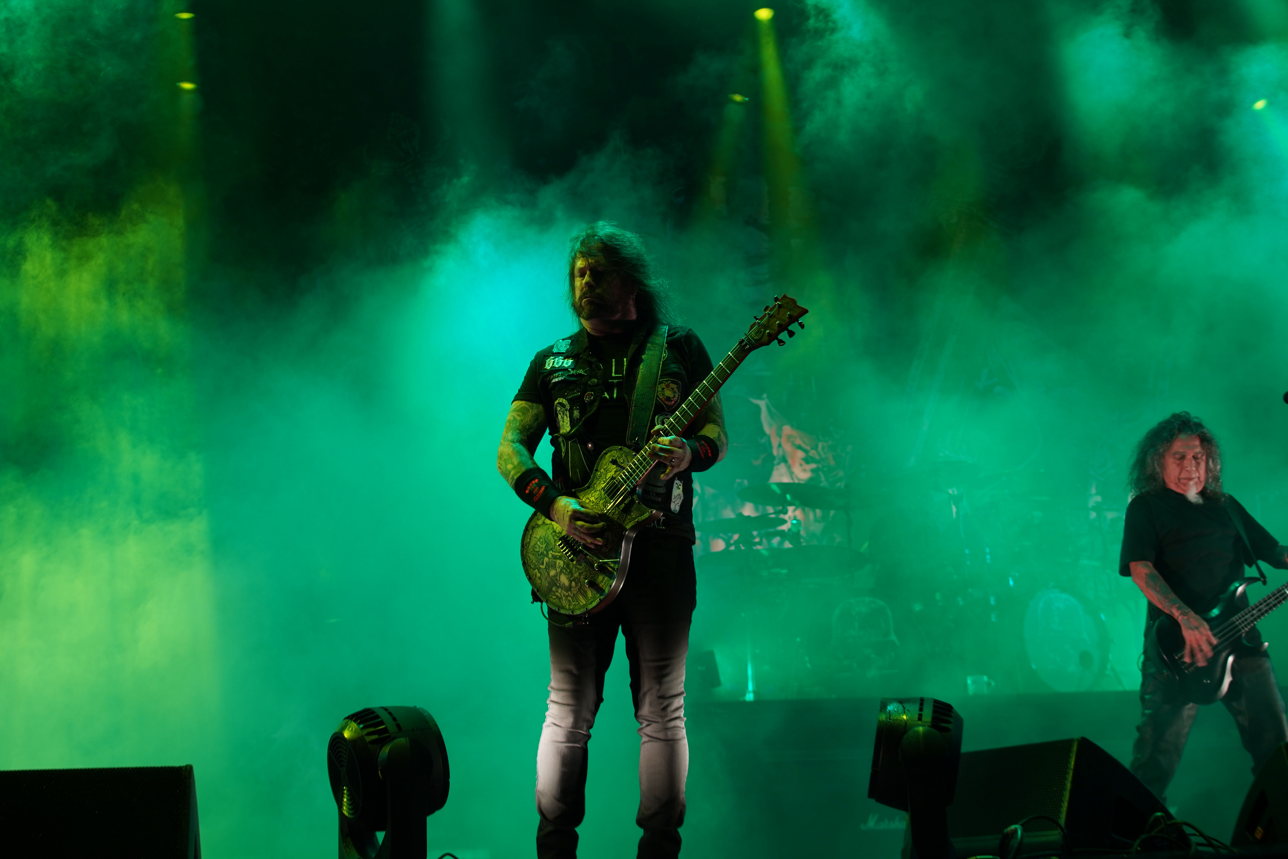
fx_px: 1789
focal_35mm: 50
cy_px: 430
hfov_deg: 39.6
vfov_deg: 27.0
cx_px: 644
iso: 250
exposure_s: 1/100
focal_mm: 50
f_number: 4
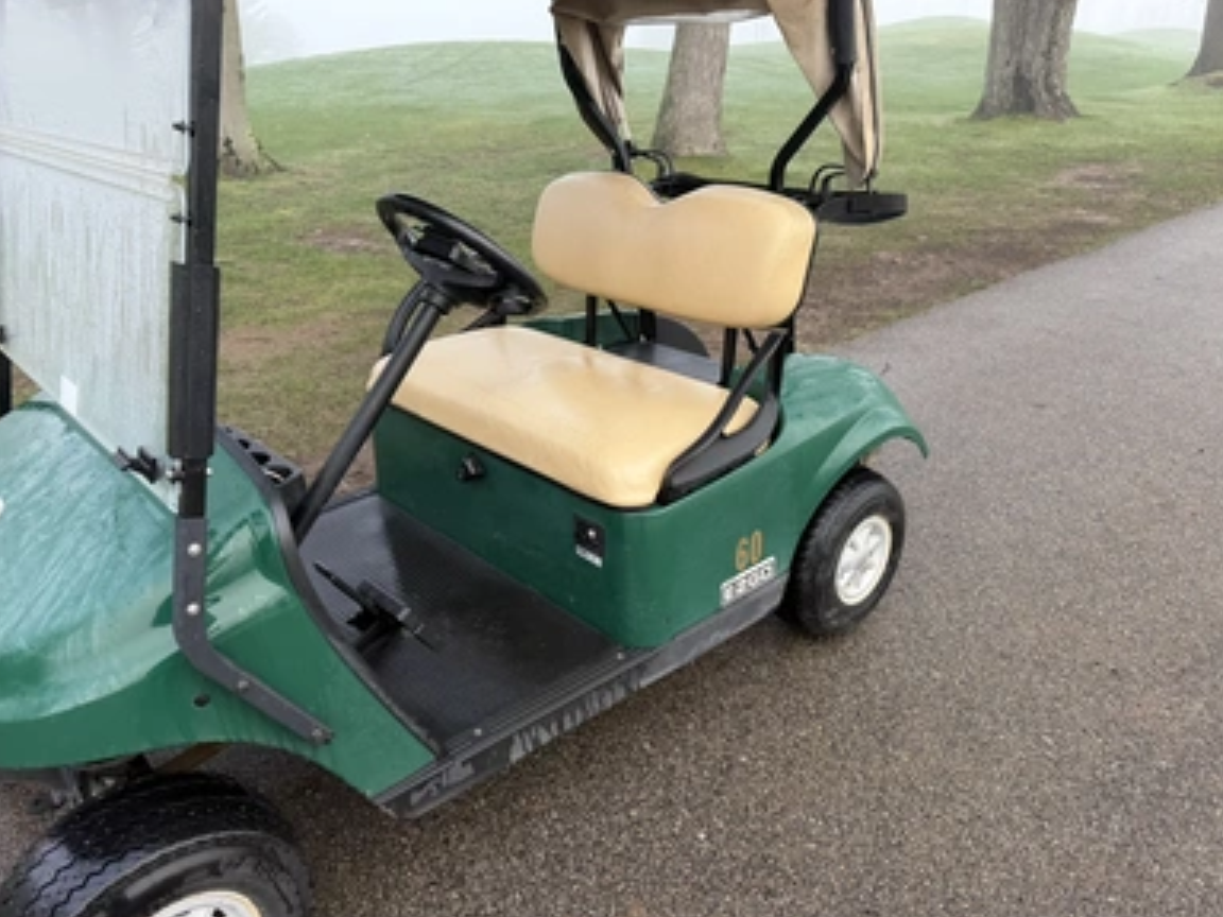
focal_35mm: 25
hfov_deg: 69.4
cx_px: 624
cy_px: 474
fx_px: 883
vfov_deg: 54.9
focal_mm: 6.76
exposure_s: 1/212
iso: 80
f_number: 1.78
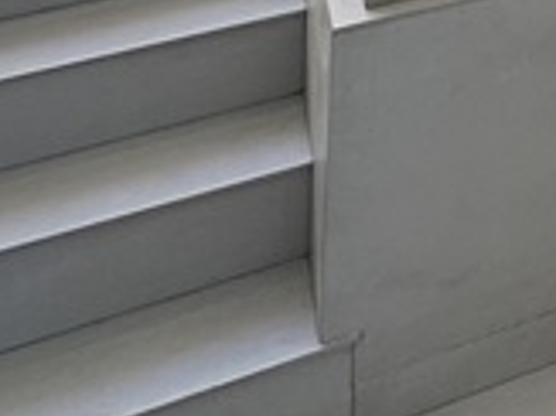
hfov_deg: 16.8
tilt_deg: +6.0
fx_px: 1412
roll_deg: +0.6
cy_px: -767
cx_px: 1105
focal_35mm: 88
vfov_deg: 11.4
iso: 40
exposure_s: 1/211
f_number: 2.2
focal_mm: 2.22
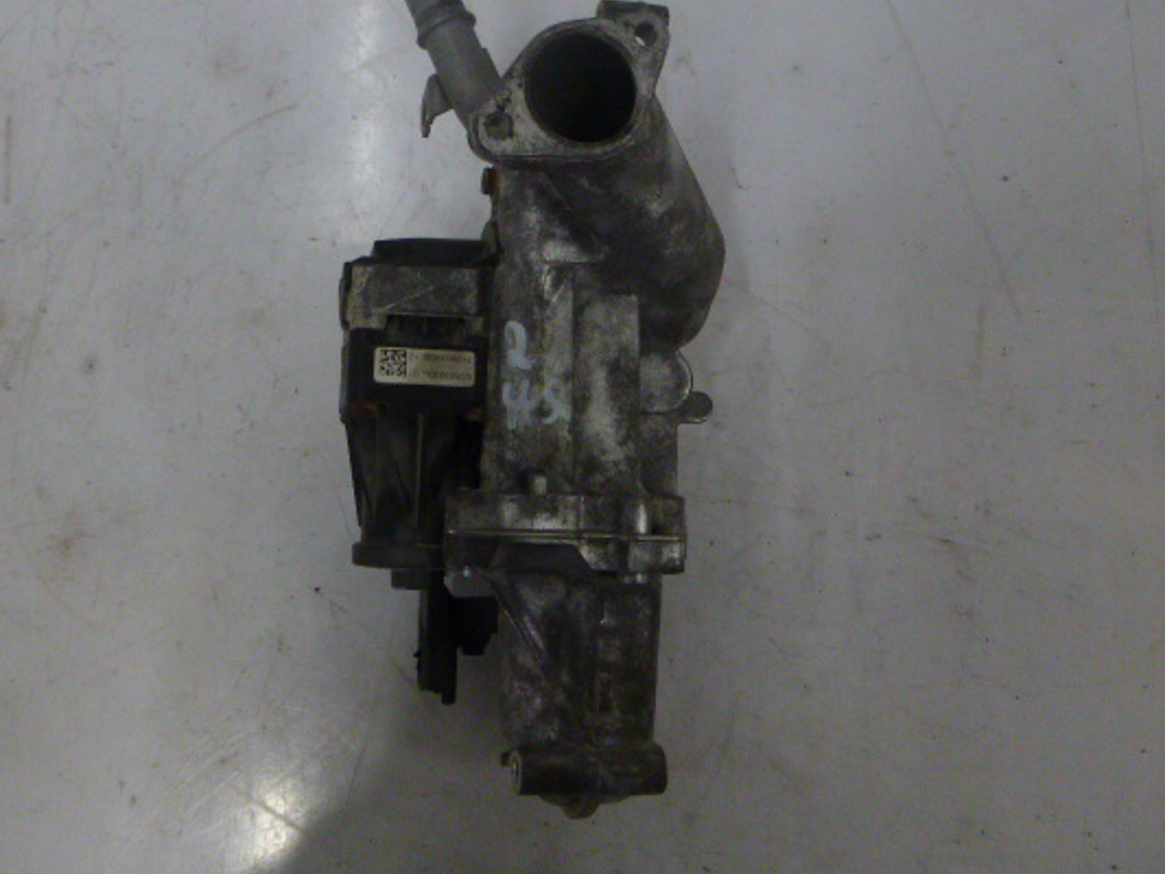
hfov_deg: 59.5
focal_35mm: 30
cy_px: 374
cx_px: 474
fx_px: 1010
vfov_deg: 46.7
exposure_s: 1/30
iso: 400
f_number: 3.9
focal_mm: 4.5
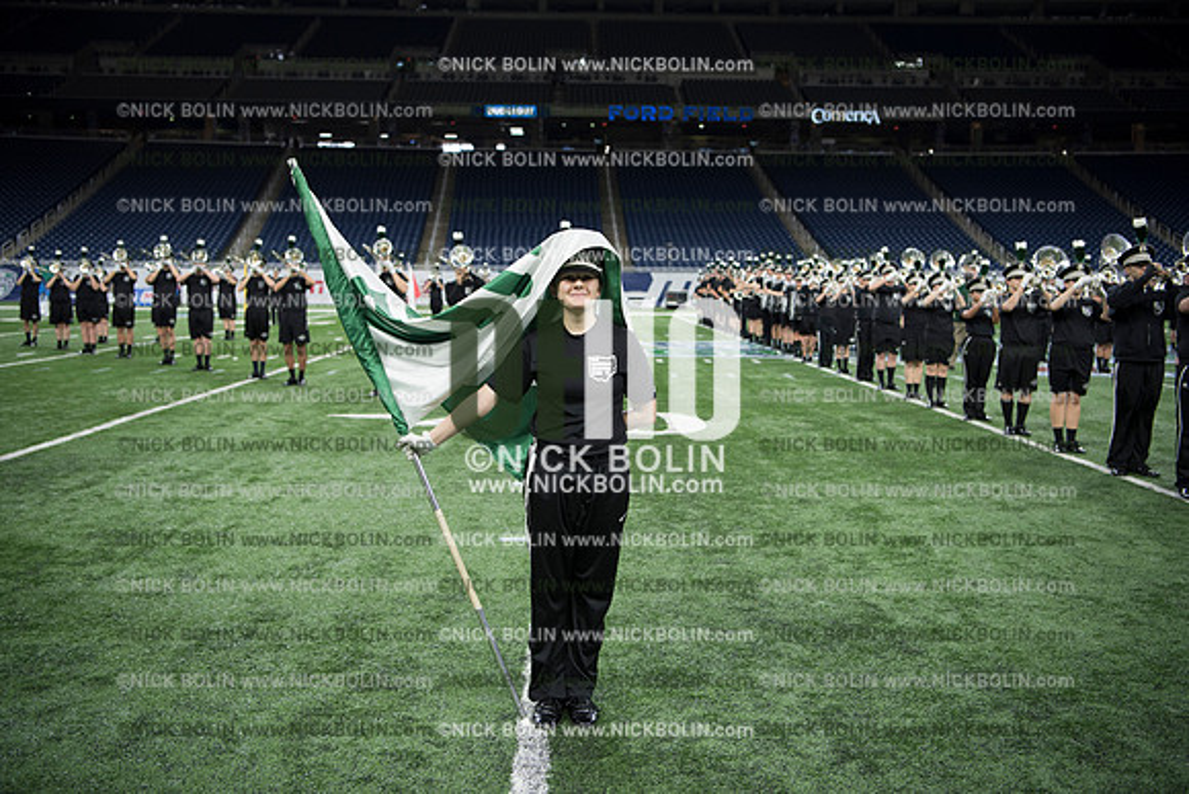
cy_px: 397
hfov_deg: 54.4
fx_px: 1156
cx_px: 594
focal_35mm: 35
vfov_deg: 37.9
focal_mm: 35
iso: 800
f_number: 3.2
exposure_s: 1/500
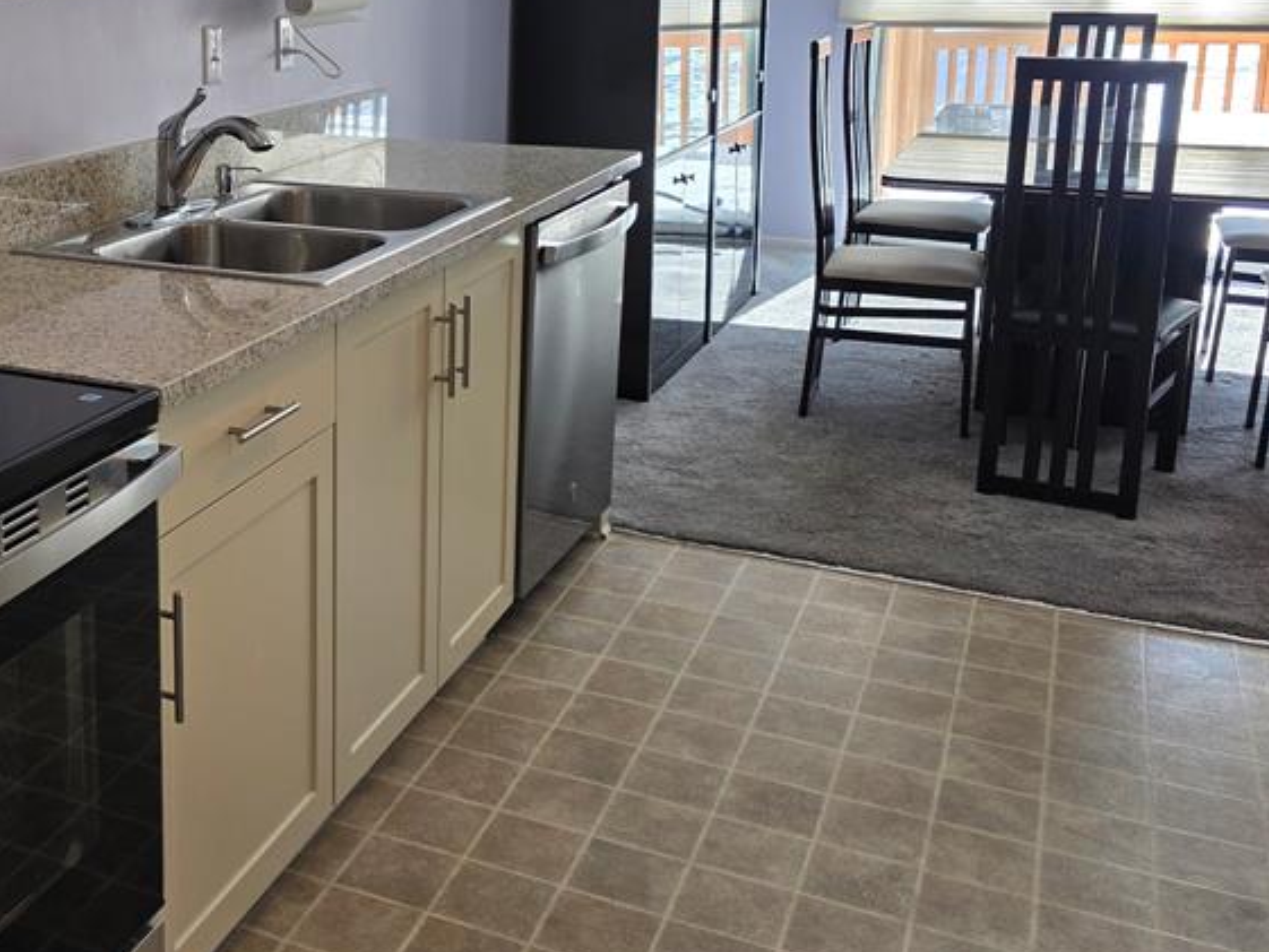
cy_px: 260
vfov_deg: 33.8
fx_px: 1540
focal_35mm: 42
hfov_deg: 42.3
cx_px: 210
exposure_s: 1/120
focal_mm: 6.3
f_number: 1.7
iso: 50
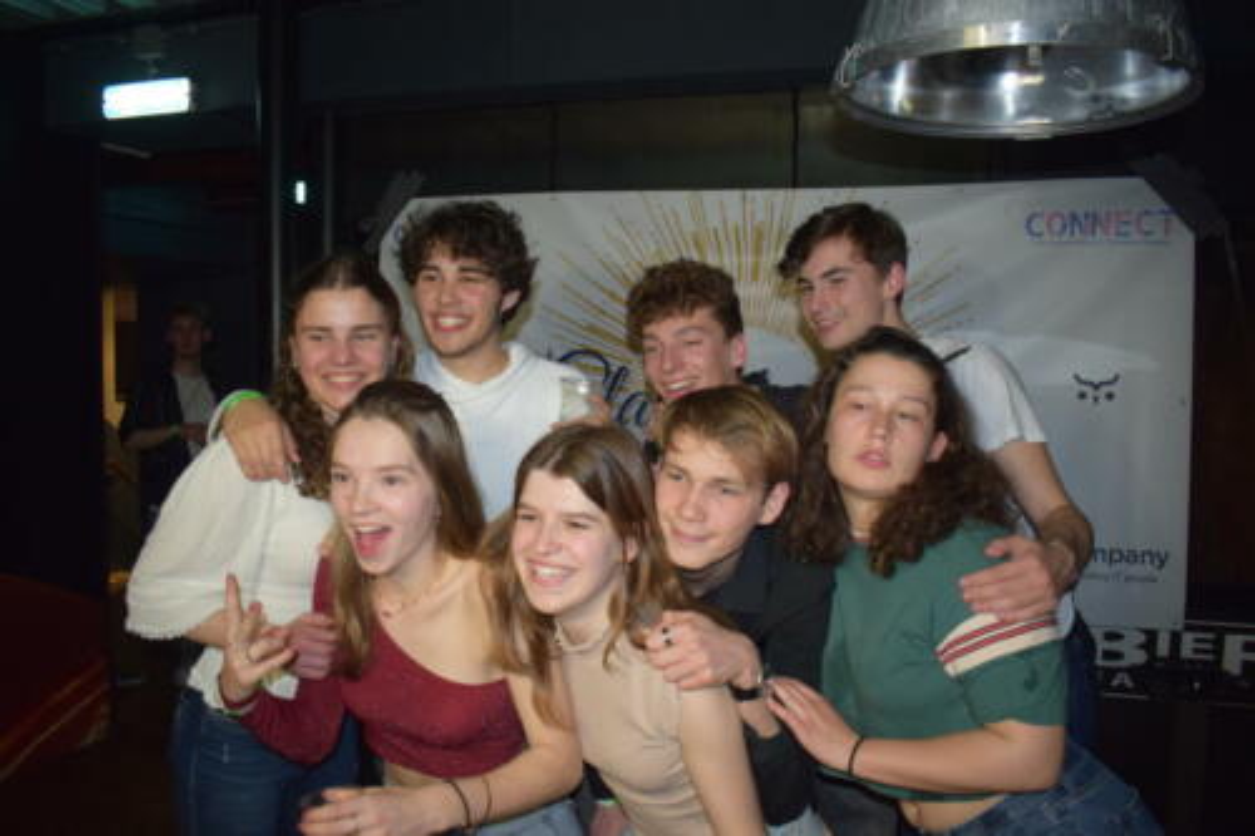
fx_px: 941
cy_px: 418
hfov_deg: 67.4
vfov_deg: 47.9
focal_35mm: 27
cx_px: 628
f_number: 3.5
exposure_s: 1/60
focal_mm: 18
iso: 1600
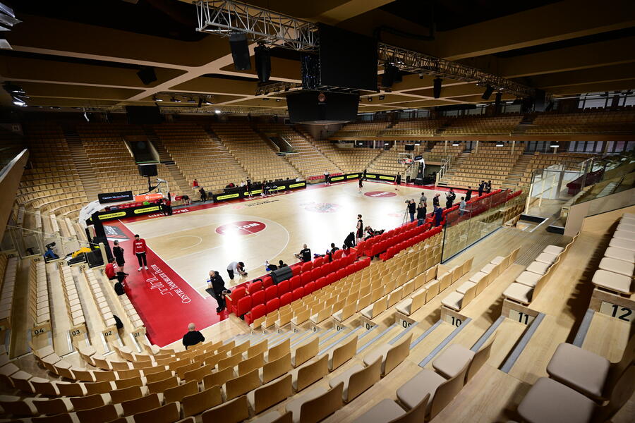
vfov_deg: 70.4
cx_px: 318
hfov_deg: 93.3
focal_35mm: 17
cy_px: 212
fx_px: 300
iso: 1250
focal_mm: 17
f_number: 2.8
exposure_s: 1/1250
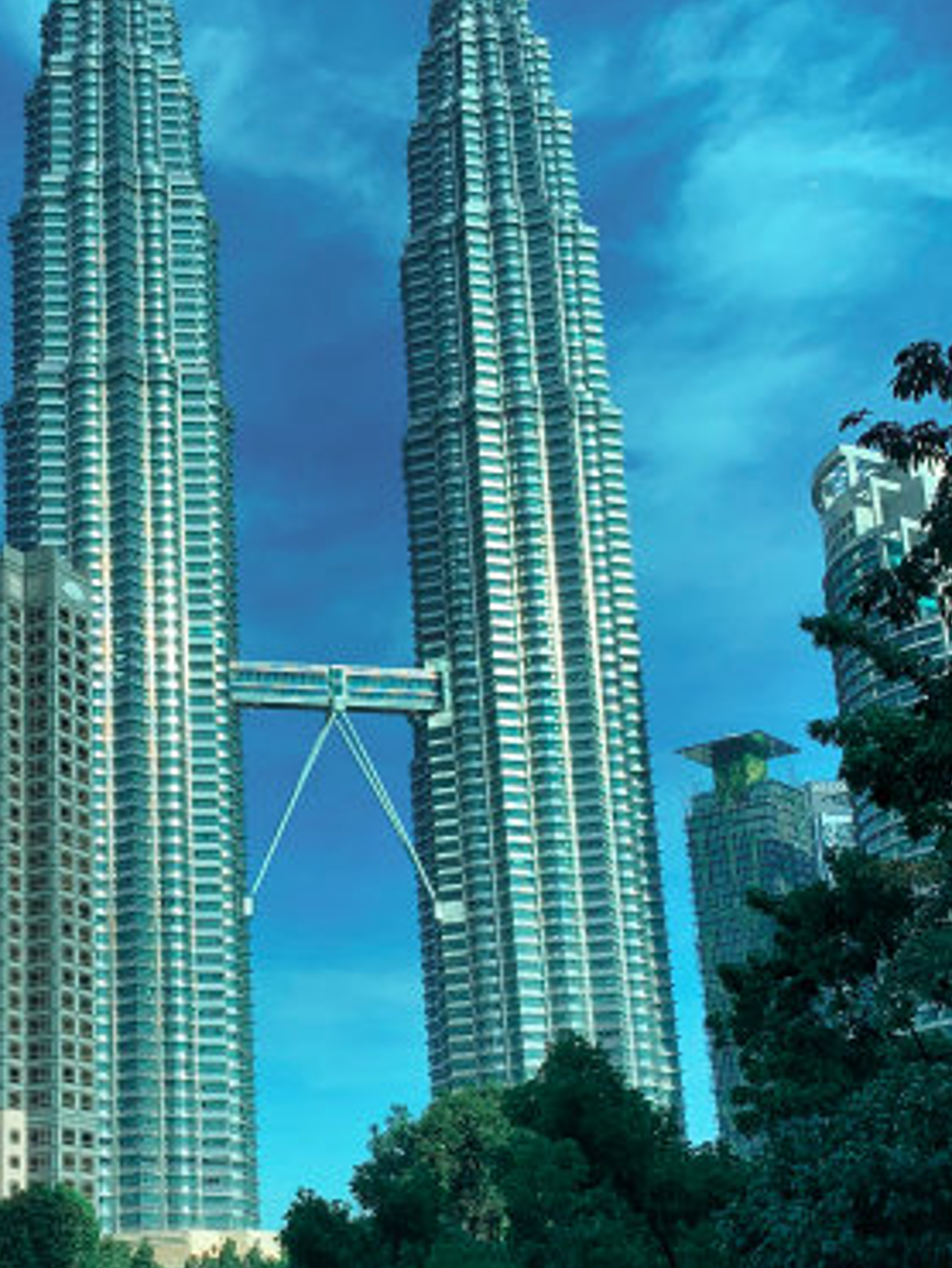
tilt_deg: +15.9
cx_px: 262
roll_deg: +1.3
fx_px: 1575
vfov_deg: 43.8
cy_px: 624
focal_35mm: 43
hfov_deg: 33.1
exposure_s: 1/1163
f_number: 1.8
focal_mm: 4.3
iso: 25
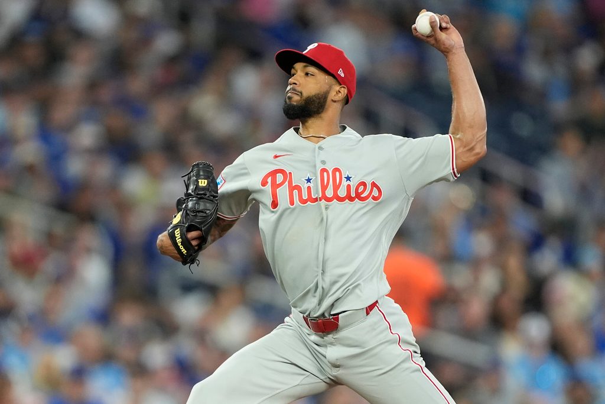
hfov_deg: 5.2
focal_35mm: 400
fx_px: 6723
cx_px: 302
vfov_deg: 3.4
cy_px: 202
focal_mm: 400
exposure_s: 1/2500
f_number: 2.8
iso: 3200
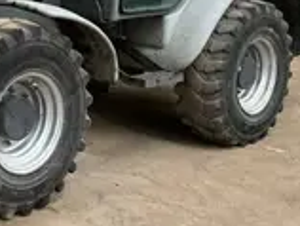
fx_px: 764
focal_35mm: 88
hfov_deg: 21.1
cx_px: -28
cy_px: 19
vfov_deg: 16.6
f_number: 1.8
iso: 100
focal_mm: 3
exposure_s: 1/60
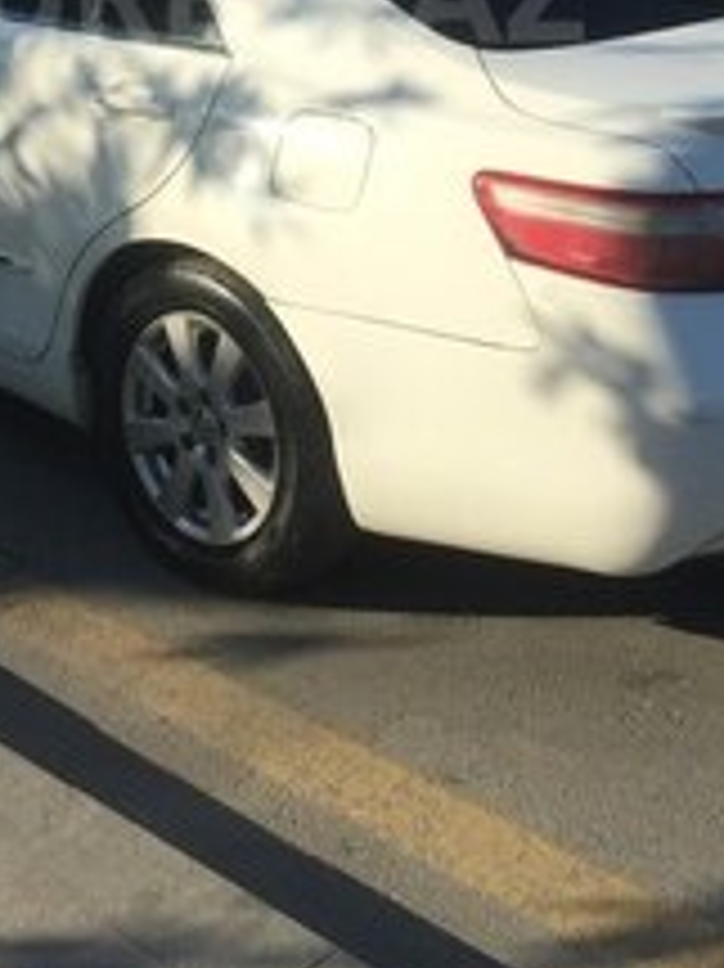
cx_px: 238
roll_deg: -1.3
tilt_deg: -7.5
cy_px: -9
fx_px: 1870
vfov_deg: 27.3
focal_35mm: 67
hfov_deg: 21.8
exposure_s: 1/1647
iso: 32
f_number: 2.2
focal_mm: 4.15
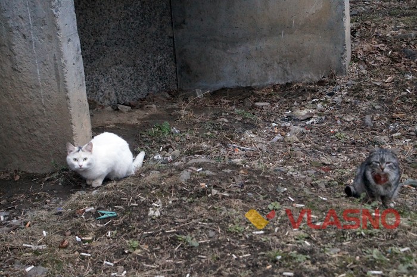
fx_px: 868
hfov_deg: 27.0
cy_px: 138
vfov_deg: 18.1
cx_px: 208
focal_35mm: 75
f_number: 5.6
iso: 3200
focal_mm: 50
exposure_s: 1/50
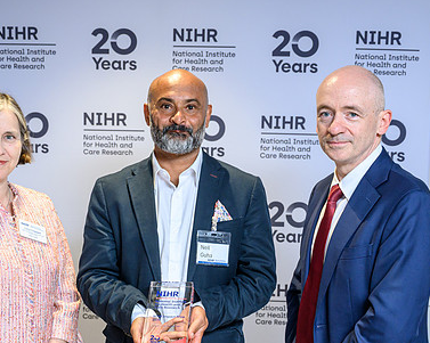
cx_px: 199
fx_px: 852
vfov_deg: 22.7
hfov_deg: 28.3
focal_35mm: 67
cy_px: 210
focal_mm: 43
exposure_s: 1/200
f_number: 4.5
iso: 1250
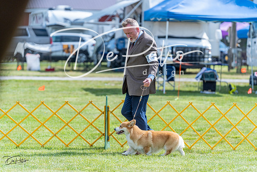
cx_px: 128
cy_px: 86
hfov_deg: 10.8
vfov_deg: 7.2
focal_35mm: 191
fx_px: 1364
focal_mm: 191
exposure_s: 1/1600
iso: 400
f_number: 4.5
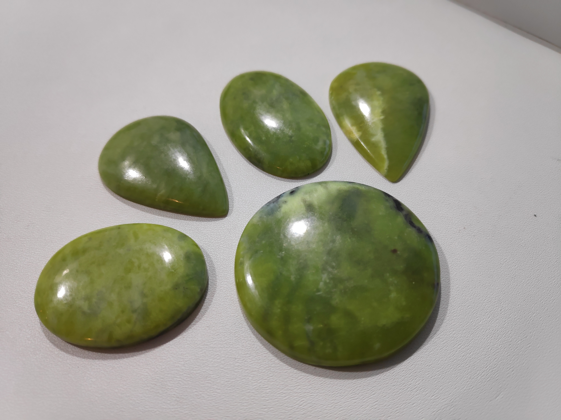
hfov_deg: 81.7
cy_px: 210
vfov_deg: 66.0
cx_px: 280
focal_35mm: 20
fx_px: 324
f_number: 1.9
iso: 527
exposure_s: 1/50
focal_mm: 3.94
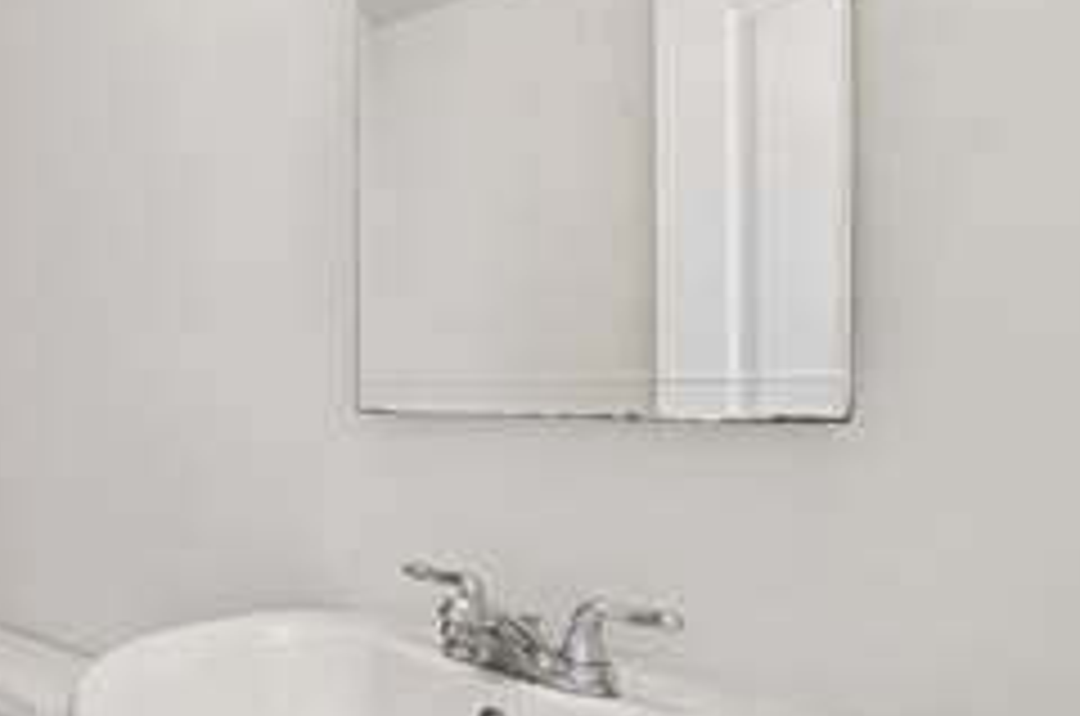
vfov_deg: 43.4
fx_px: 898
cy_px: 401
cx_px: 36
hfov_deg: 51.6
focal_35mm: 30
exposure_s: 1/15
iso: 250
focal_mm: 15
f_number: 8
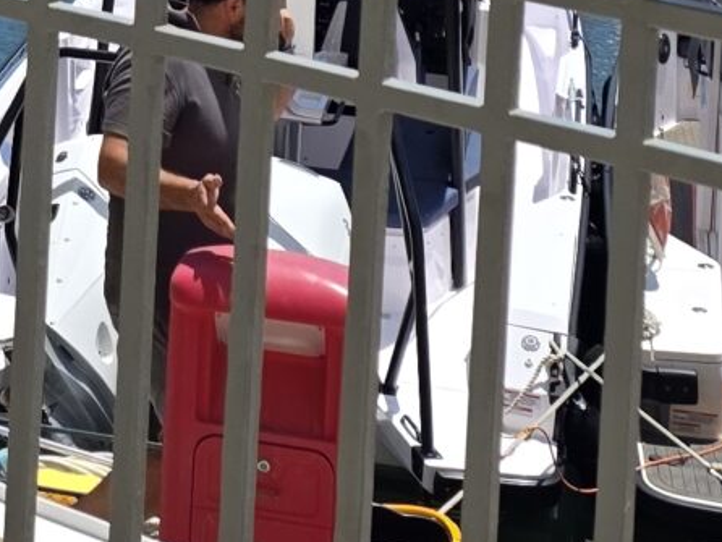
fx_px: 2755
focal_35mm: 132
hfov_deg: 14.3
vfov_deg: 10.4
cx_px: -238
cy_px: -513
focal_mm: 6.3
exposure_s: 1/7944
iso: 80
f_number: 1.7
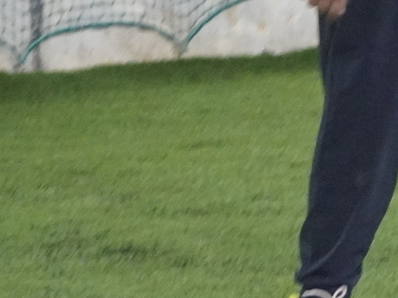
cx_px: 830
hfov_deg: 5.0
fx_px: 4497
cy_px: -269
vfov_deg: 3.8
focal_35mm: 391
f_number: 5.6
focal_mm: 50
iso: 5000
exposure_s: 1/200
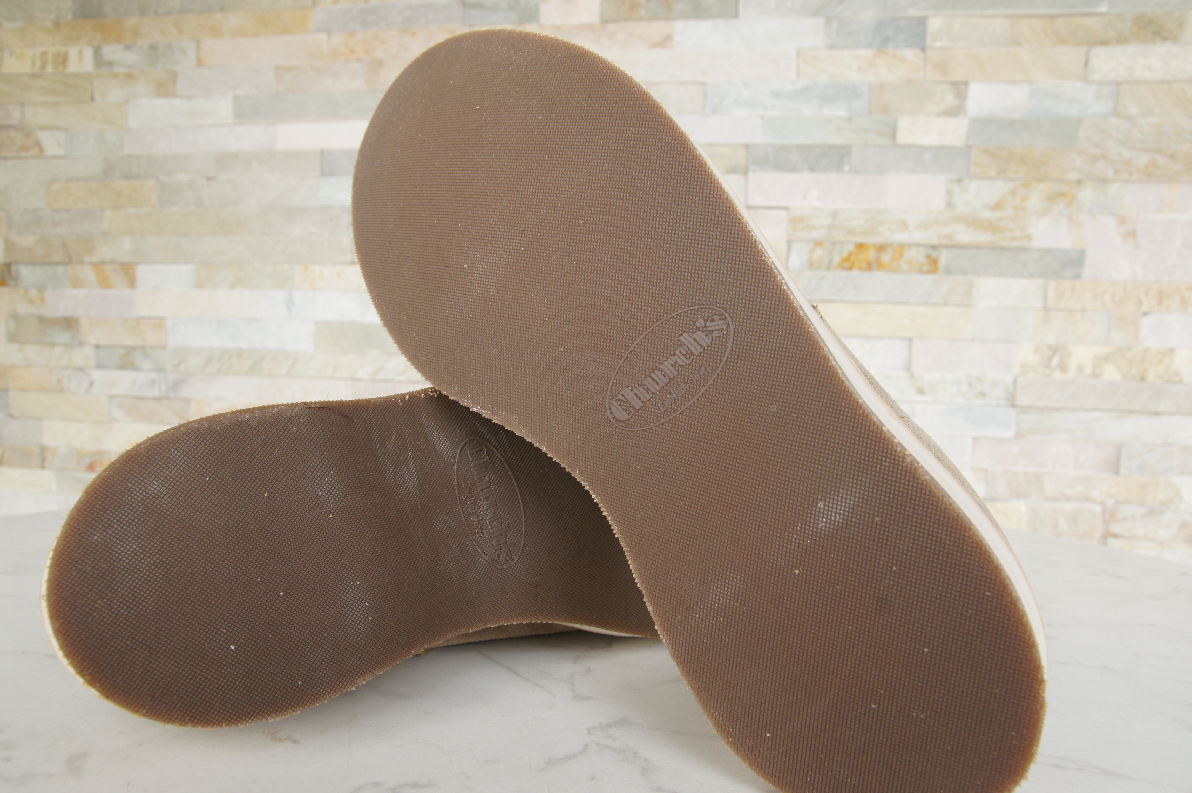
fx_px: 844
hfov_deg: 70.5
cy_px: 396
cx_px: 596
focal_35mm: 26
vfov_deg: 50.4
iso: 200
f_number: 9
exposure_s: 1/60
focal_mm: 17
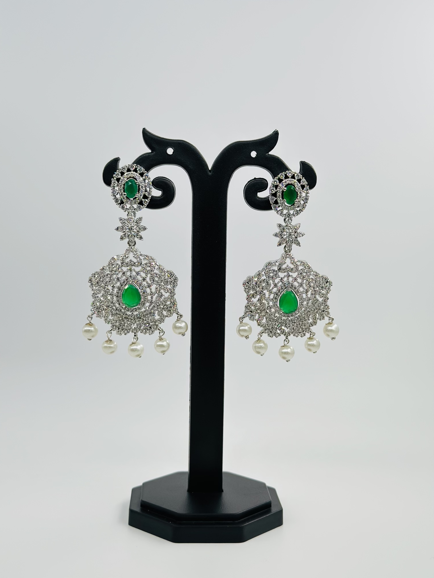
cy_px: 289
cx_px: 217
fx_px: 802
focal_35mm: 48
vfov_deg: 39.7
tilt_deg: -4.4
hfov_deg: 30.3
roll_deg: -0.3
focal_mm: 6.86
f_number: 1.78
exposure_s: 1/1695
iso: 80
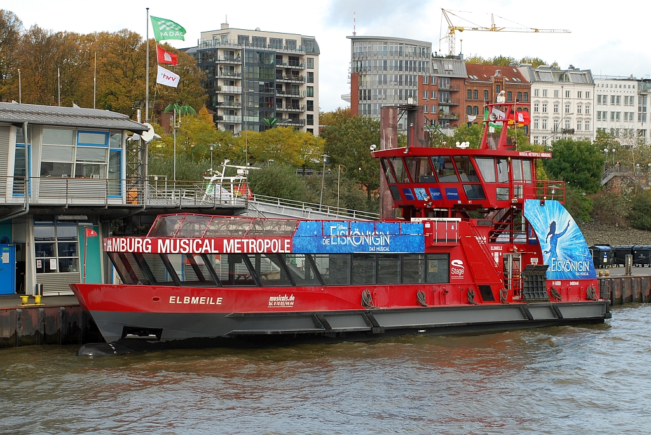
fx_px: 1358
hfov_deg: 27.0
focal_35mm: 75
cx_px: 326
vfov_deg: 18.2
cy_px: 218
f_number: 9
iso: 200
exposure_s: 1/125
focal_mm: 50
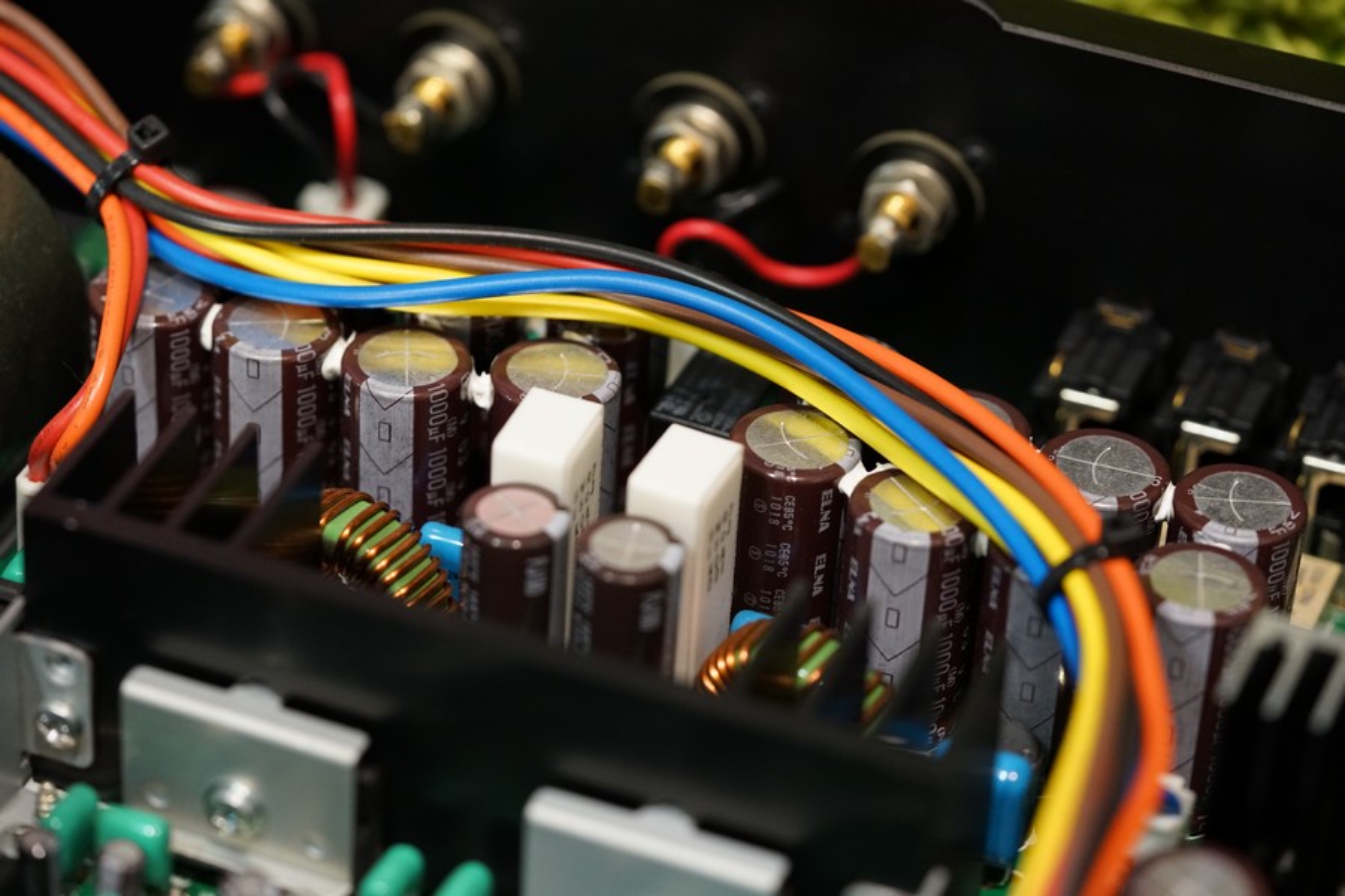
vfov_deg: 15.2
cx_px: 672
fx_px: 3362
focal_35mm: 90
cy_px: 448
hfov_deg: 22.6
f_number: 4
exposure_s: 1/50
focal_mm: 90
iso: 4000
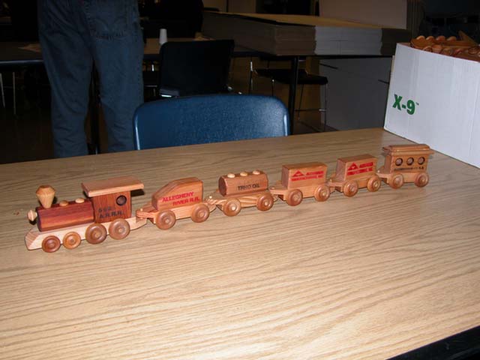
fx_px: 485
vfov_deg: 40.7
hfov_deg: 52.6
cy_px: 180
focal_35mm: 35
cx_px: 240
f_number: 2.8
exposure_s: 1/60
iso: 100
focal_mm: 9.2
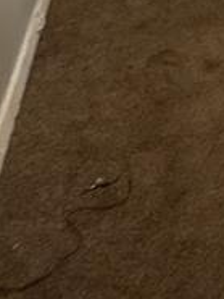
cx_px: 400
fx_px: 500
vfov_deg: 22.5
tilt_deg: -7.5
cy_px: -215
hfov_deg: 19.3
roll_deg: -1.5
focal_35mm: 58
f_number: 2.2
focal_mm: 2.22
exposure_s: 1/30
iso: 250
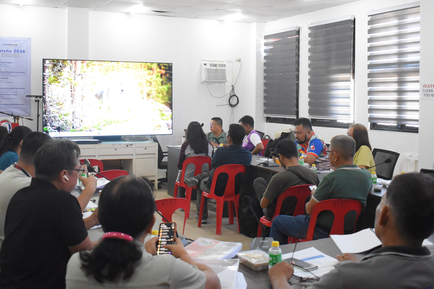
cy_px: 114
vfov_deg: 31.3
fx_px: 514
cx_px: 213
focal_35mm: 43
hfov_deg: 45.7
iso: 2800
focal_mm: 21
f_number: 3.8
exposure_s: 1/125
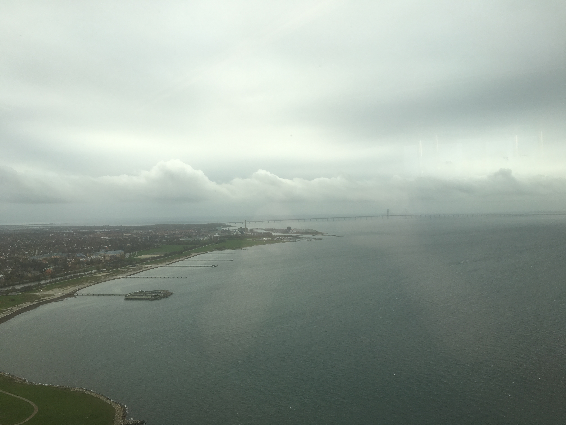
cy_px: 212
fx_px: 474
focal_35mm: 29
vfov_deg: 48.2
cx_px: 283
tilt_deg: -0.2
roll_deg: +0.1
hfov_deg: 61.7
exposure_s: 1/319
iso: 25
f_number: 2.2
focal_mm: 4.15
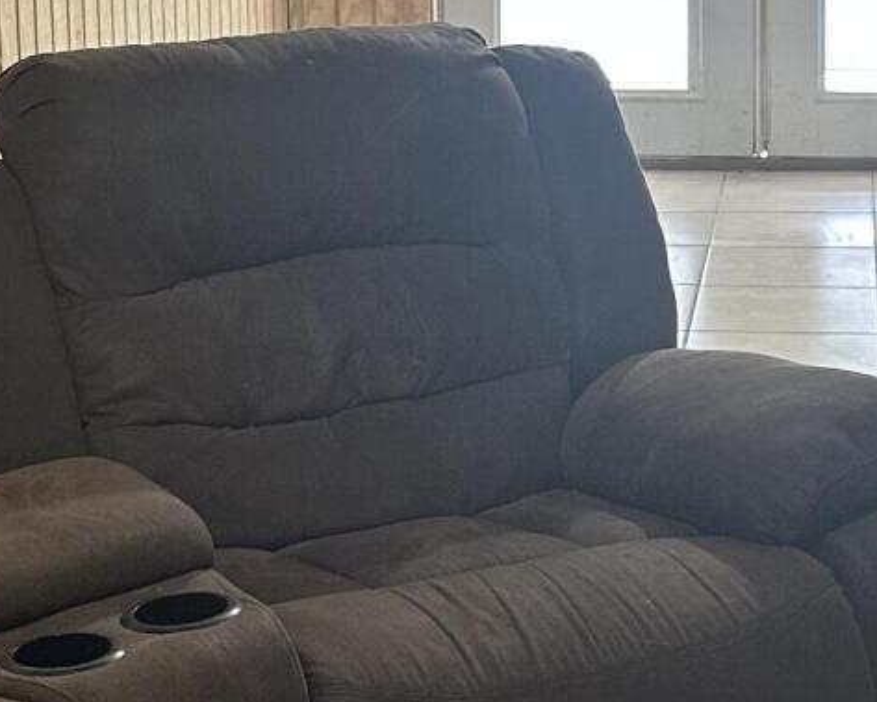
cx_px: 593
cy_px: -52
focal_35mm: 99
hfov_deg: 19.3
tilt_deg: -6.5
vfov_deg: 15.2
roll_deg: -0.8
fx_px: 2571
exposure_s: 1/60
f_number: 1.78
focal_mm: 6.86
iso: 250
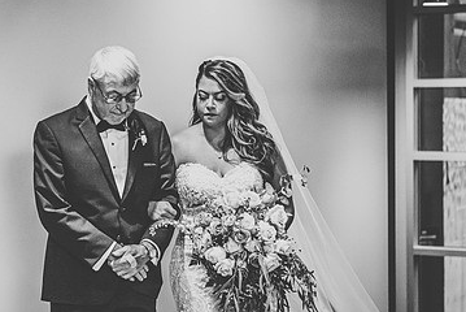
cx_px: 125
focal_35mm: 113
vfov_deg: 12.1
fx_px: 1464
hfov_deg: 18.0
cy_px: 151
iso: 2000
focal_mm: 70
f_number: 3.2
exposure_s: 1/250
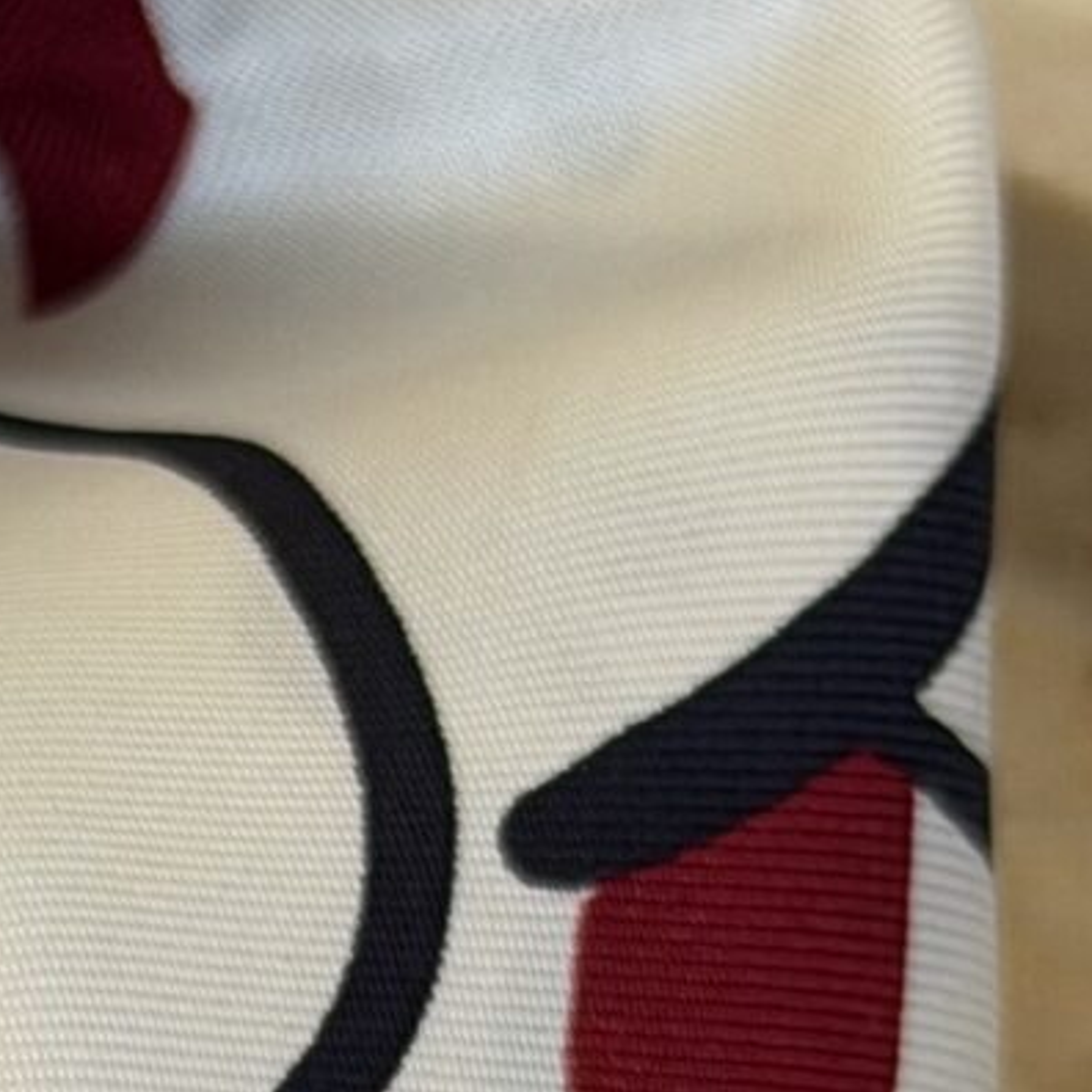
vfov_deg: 6.2
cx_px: -176
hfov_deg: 6.4
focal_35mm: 274
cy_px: 2247
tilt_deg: -49.7
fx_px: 9779
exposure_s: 1/198
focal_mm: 6.76
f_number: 1.78
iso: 50
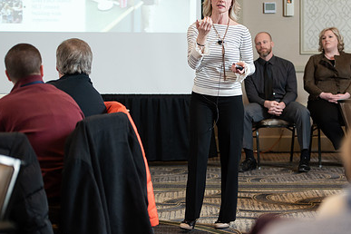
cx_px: 230
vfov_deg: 11.1
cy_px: 117
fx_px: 1199
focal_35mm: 123
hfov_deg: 16.6
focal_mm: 82
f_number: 3.2
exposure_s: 1/200
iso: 1250
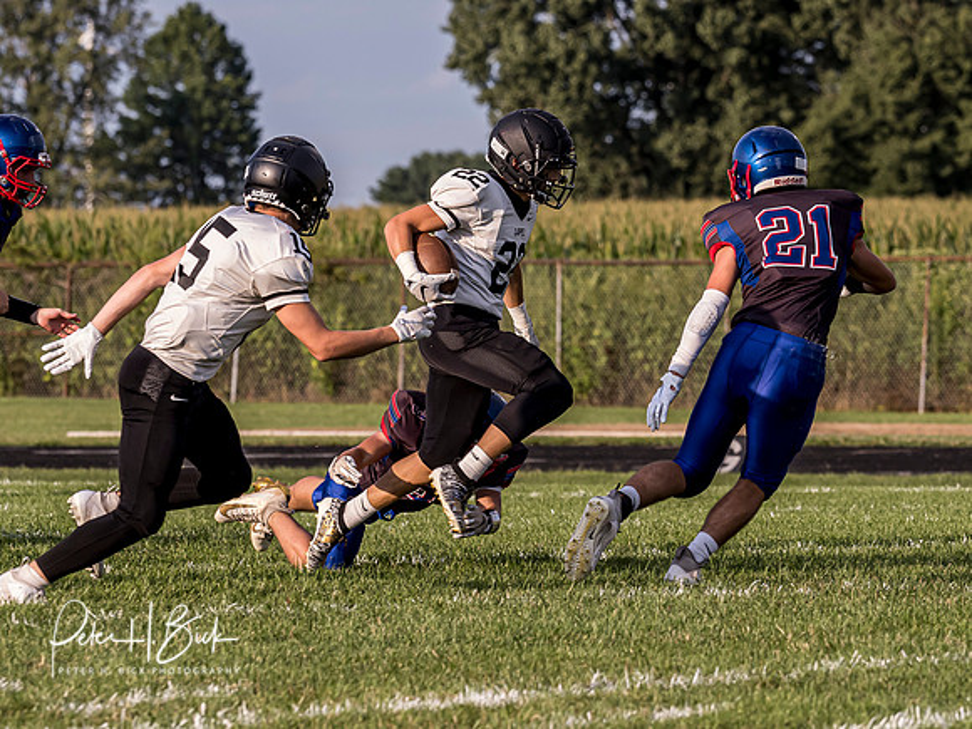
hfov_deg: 5.0
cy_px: 294
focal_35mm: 394
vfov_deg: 3.8
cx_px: 581
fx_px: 11054
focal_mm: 142
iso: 320
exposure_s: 1/1250
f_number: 4.5
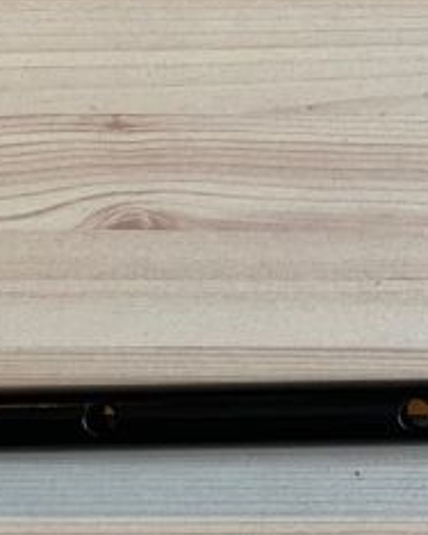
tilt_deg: -86.4
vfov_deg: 17.8
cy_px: 294
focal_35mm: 108
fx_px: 1710
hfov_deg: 13.7
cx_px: 558
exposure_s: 1/50
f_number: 1.8
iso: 100
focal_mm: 4.25
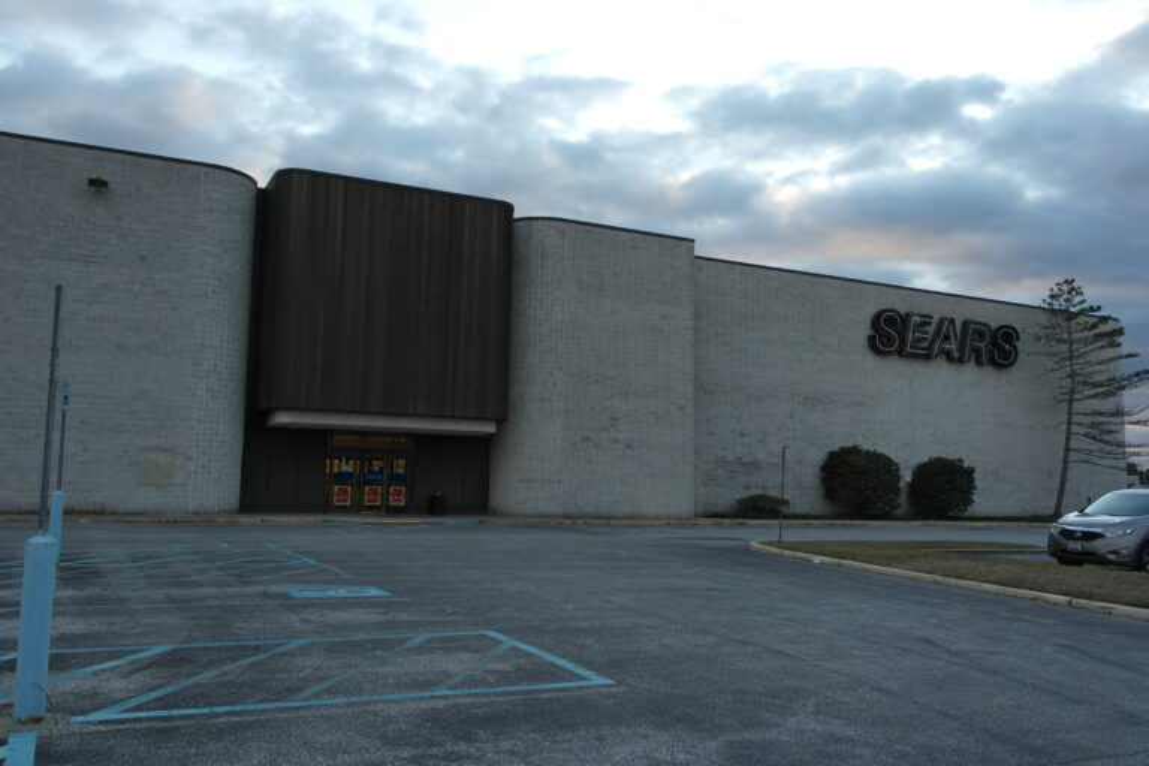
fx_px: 957
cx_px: 574
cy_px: 383
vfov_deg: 43.6
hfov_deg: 61.9
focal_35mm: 30
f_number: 4
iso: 100
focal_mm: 20
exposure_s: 1/100
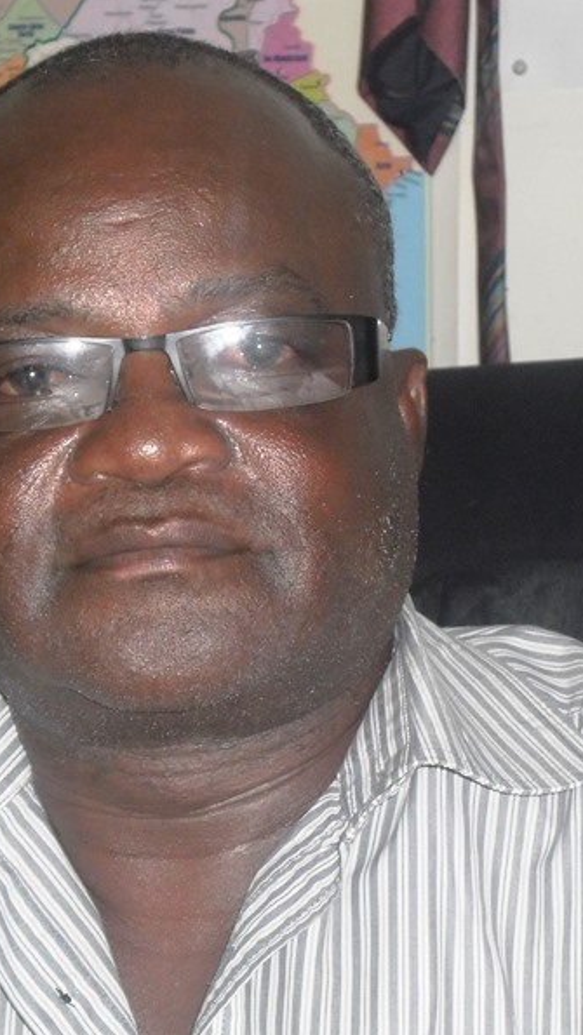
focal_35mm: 126
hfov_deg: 9.6
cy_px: 518
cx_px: 231
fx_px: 3460
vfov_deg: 17.0
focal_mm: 15.4
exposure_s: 1/60
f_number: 4.3
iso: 200
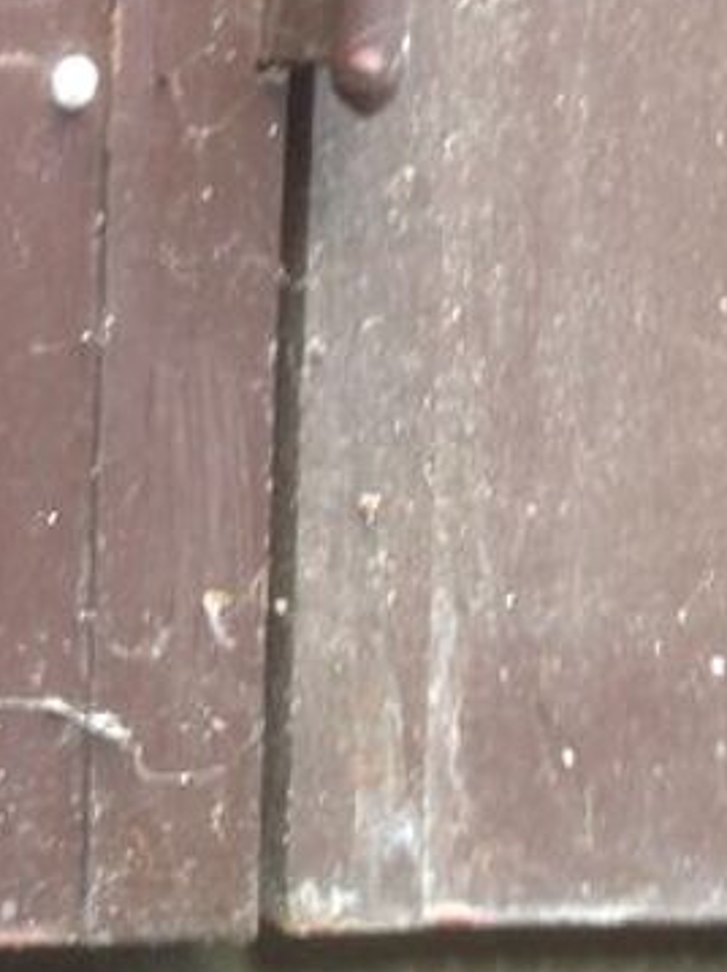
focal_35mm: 123
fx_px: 3448
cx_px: -578
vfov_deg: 16.0
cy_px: 341
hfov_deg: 11.2
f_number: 2.4
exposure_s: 1/20
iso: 50
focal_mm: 4.12
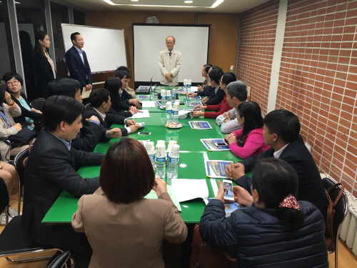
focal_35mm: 29
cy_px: 134
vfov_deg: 48.2
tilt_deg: -16.4
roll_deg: -1.4
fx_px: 299
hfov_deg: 61.7
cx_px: 178
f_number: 2.2
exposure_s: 1/30
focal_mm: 4.15
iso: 40
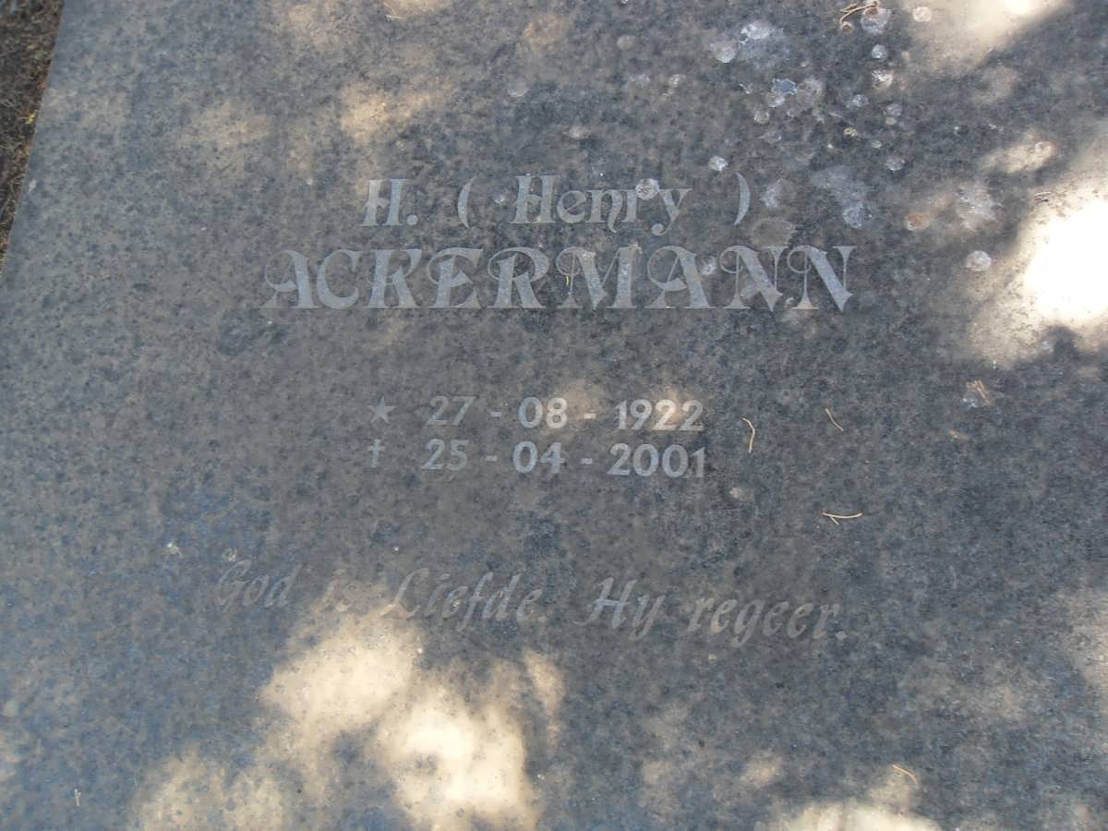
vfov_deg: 40.7
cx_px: 554
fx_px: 1120
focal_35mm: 35
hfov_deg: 52.6
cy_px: 416
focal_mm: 6.3
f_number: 3.5
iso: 80
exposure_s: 1/45
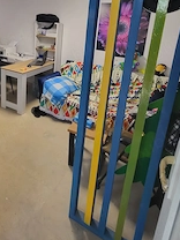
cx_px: 50
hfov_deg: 52.9
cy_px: 65
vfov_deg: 65.8
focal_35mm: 25
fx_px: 173
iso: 200
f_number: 2.2
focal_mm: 1.74
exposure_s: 1/50
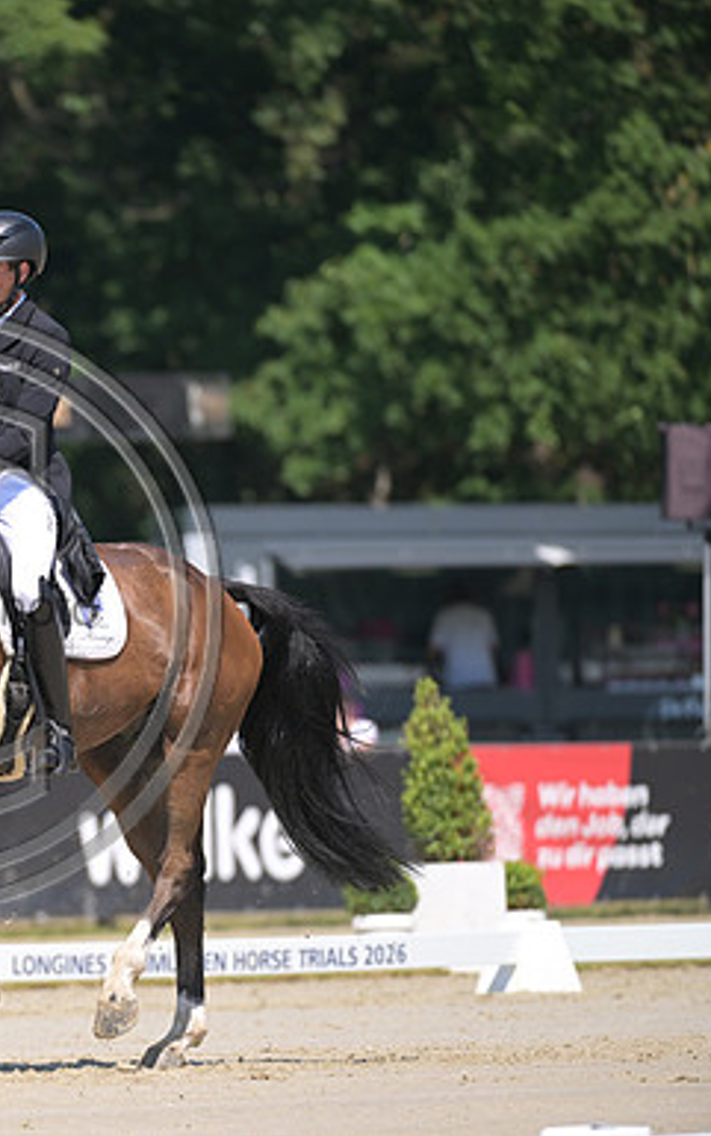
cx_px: -115
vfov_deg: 3.8
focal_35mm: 553
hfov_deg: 2.4
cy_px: 568
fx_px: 17126
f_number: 5
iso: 280
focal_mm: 360
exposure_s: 1/1250
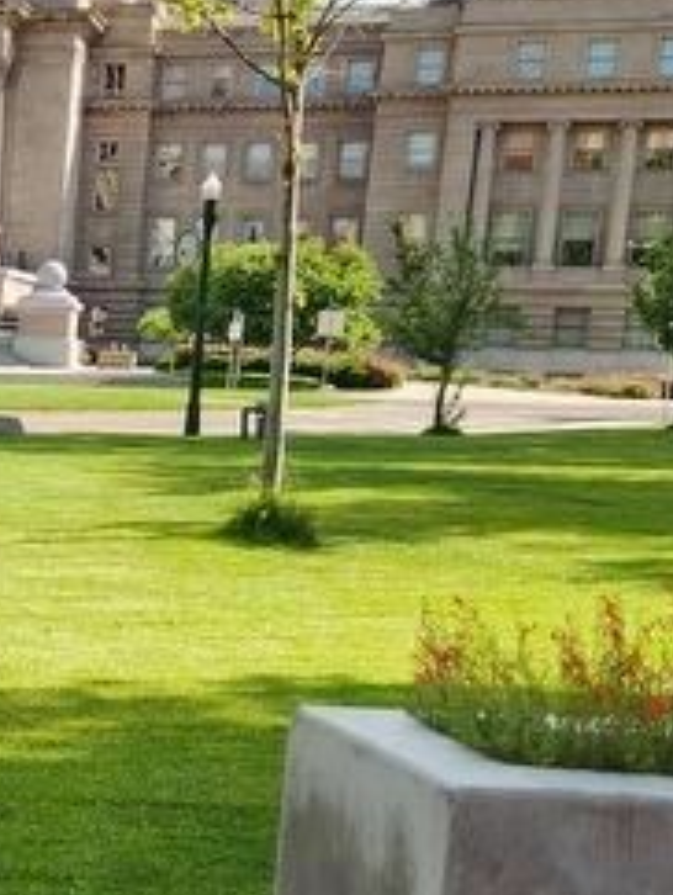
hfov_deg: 17.6
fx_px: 1967
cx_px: -311
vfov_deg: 25.3
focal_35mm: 76
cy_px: 684
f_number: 1.8
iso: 20
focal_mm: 5.4
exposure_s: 1/337
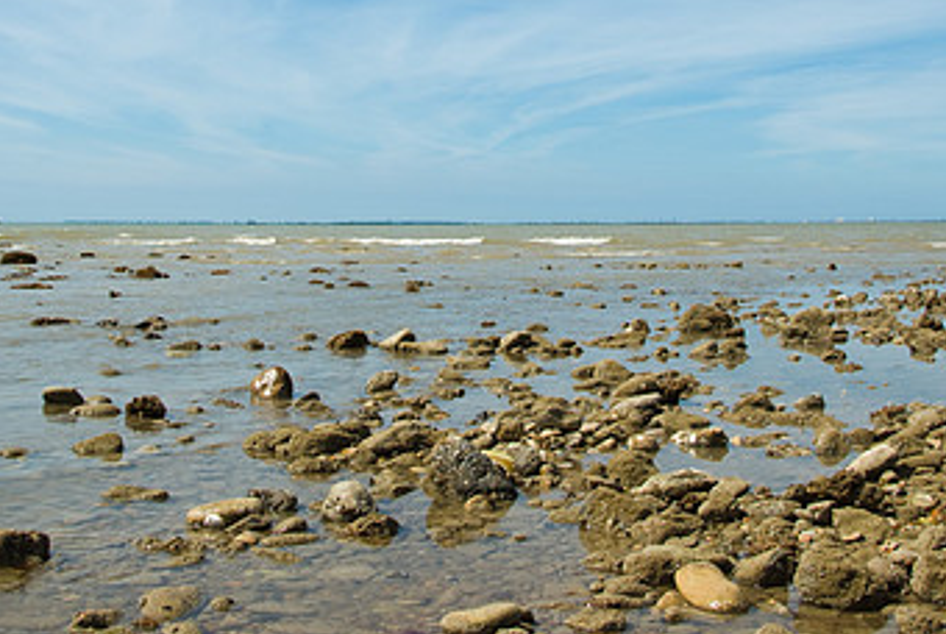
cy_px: 111
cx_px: 426
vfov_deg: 28.6
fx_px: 1211
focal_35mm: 46
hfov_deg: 42.6
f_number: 13
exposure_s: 1/90
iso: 140
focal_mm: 18
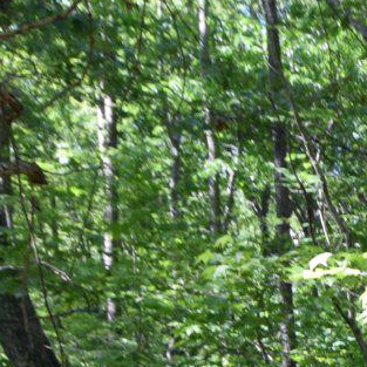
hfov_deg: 12.9
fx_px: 1199
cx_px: 899
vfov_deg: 15.4
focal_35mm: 100
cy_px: 619
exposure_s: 1/200
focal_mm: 12
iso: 400
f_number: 7.1
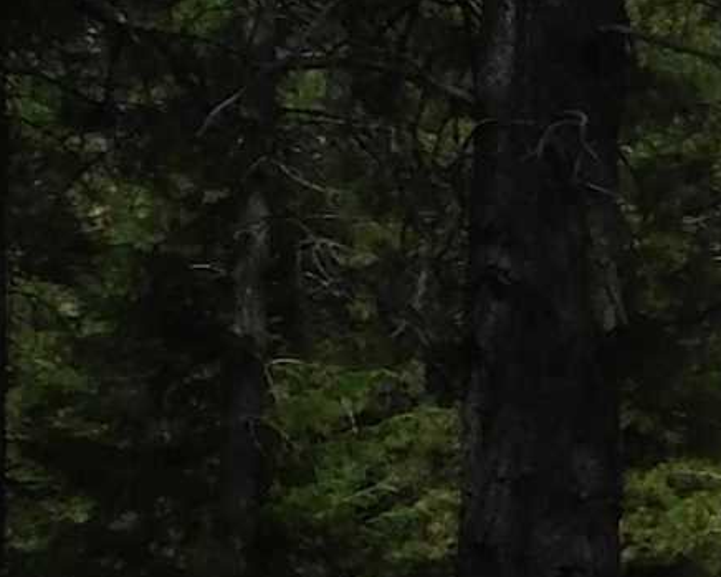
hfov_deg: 10.2
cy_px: 99
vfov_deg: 9.8
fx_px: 3372
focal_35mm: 158
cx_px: 1847
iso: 125
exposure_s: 1/800
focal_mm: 4
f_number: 6
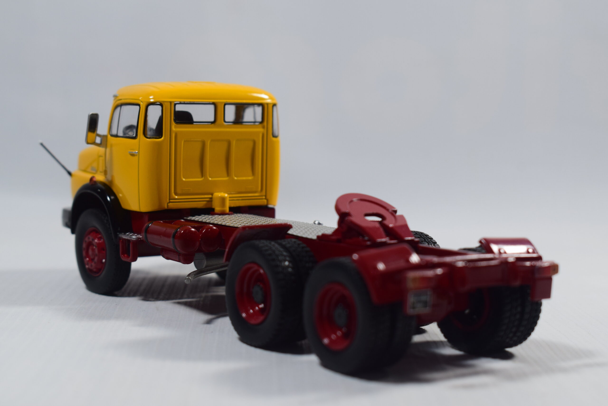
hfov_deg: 28.1
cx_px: 304
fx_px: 1216
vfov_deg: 18.9
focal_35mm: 72
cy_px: 203
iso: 400
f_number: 8
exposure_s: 1/50
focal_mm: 48
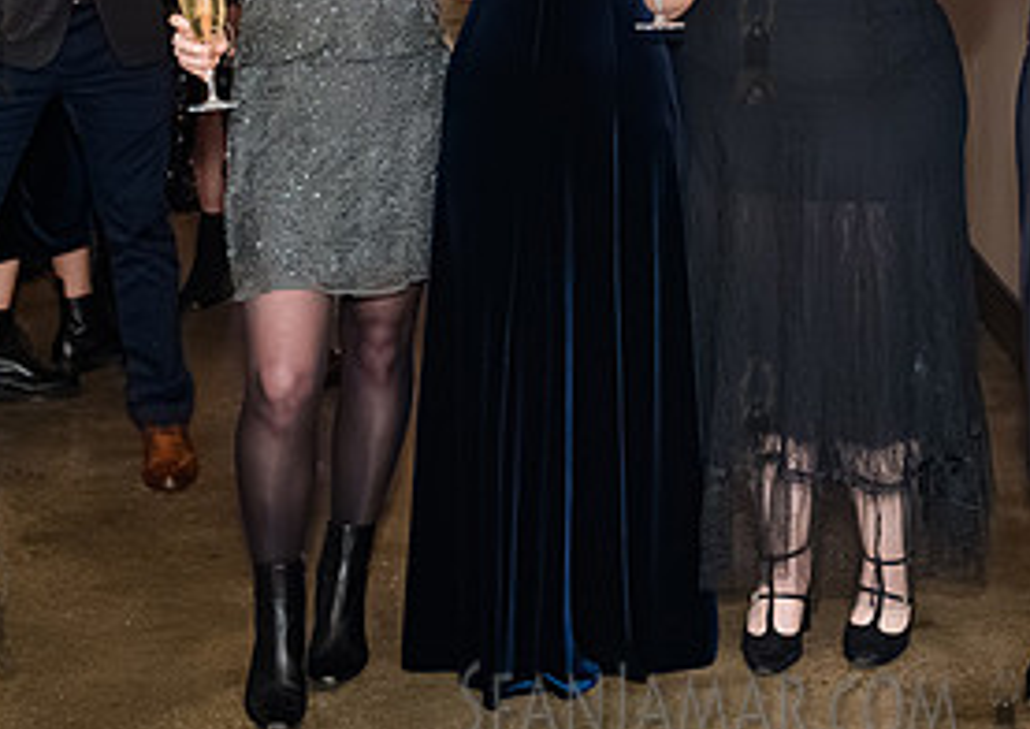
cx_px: 672
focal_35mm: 79
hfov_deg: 25.1
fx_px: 2304
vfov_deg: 17.6
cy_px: 9
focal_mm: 35
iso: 8000
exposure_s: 1/400
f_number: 5
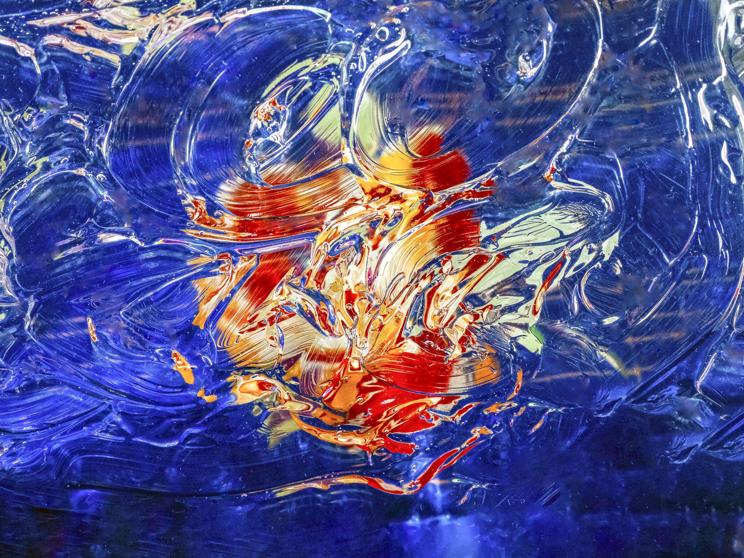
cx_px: 372
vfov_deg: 13.7
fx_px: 2321
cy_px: 279
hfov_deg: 18.2
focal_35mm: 108
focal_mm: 54
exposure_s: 1/125
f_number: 11
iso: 4000
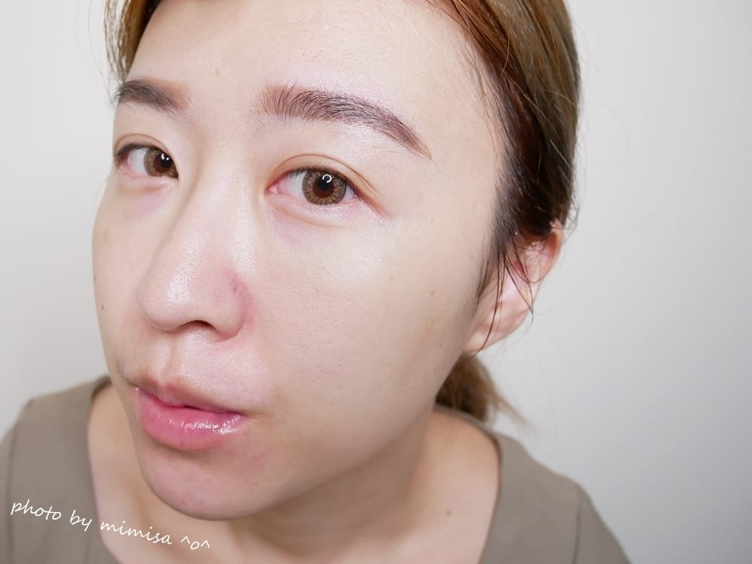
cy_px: 282
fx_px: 521
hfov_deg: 71.6
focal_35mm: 24
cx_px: 376
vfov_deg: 56.8
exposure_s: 1/60
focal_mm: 12
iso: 640
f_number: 3.5
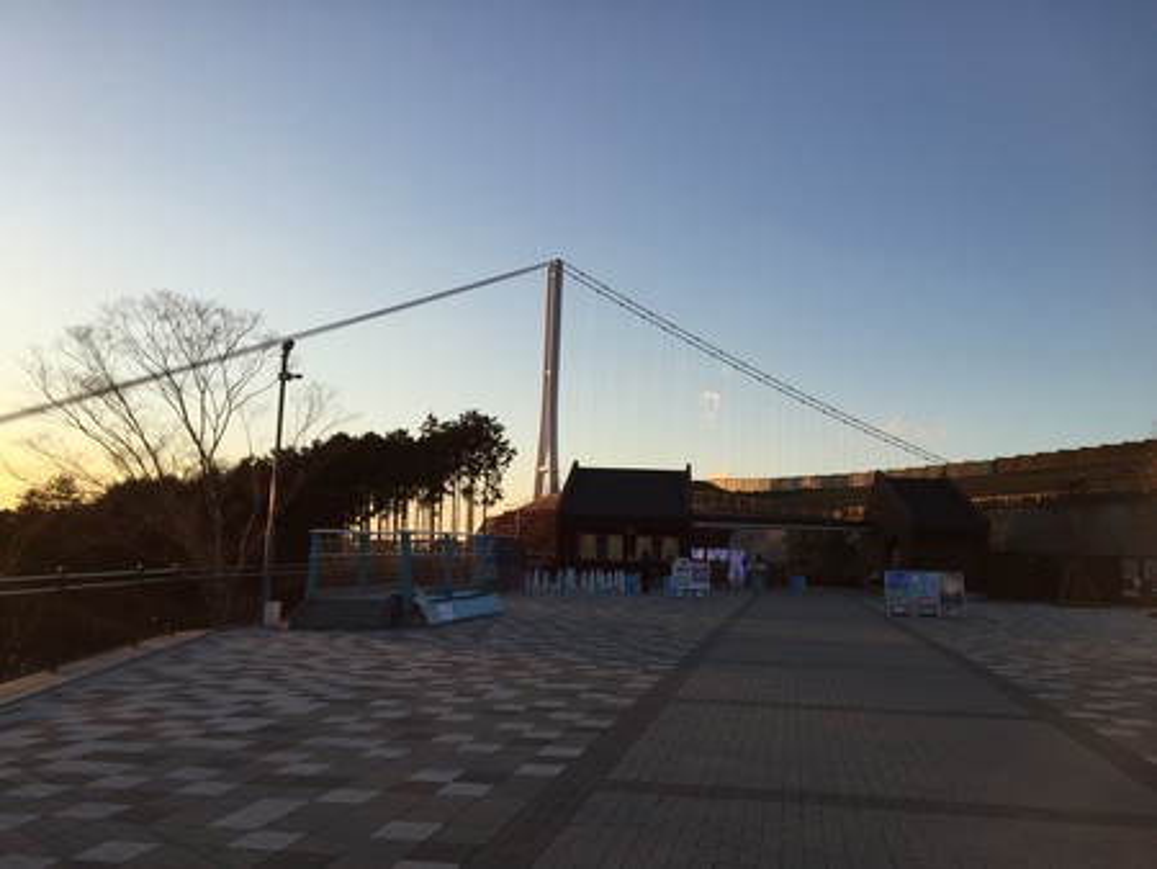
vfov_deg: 48.3
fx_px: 970
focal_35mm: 29
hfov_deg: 61.6
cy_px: 434
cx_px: 578
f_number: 2.2
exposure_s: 1/807
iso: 32
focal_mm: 4.15
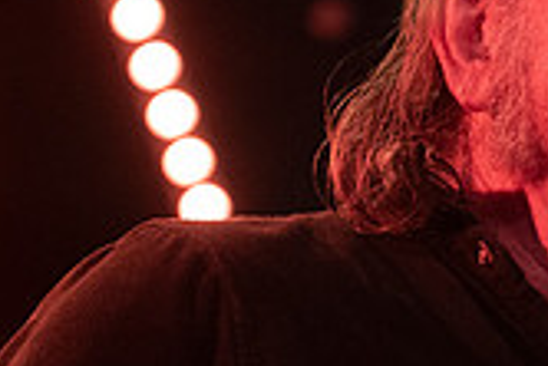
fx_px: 3717
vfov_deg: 5.6
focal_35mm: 244
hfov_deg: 8.3
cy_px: 246
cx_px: 664
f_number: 3.2
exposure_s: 1/125
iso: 2500
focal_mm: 70
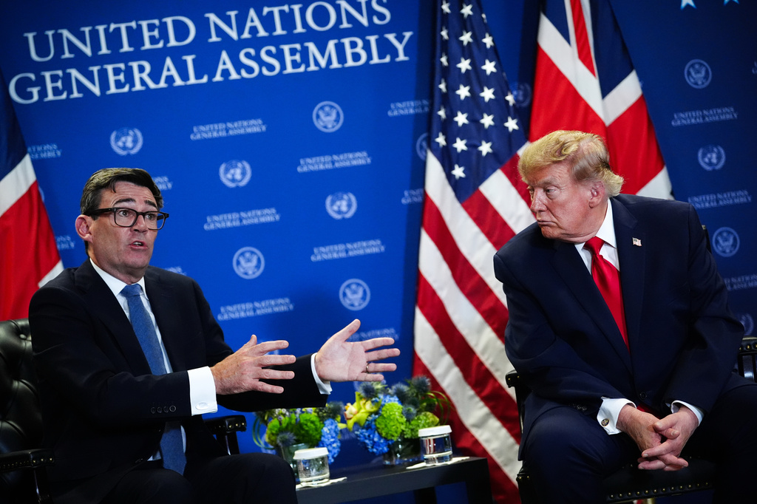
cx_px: 378
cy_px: 252
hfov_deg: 23.9
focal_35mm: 85
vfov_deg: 16.1
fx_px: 1787
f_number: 2.8
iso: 5000
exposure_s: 1/500
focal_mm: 85
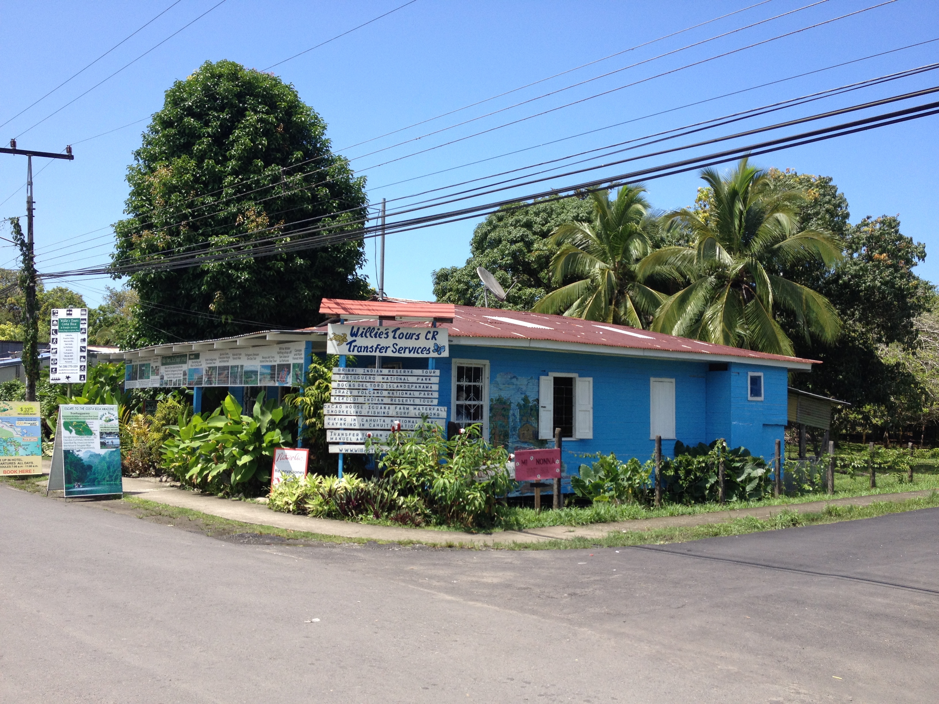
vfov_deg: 40.7
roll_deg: -0.8
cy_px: 352
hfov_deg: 52.6
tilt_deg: -0.8
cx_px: 470
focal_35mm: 35
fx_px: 949
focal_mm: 4.28
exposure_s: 1/1104
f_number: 2.4
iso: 50
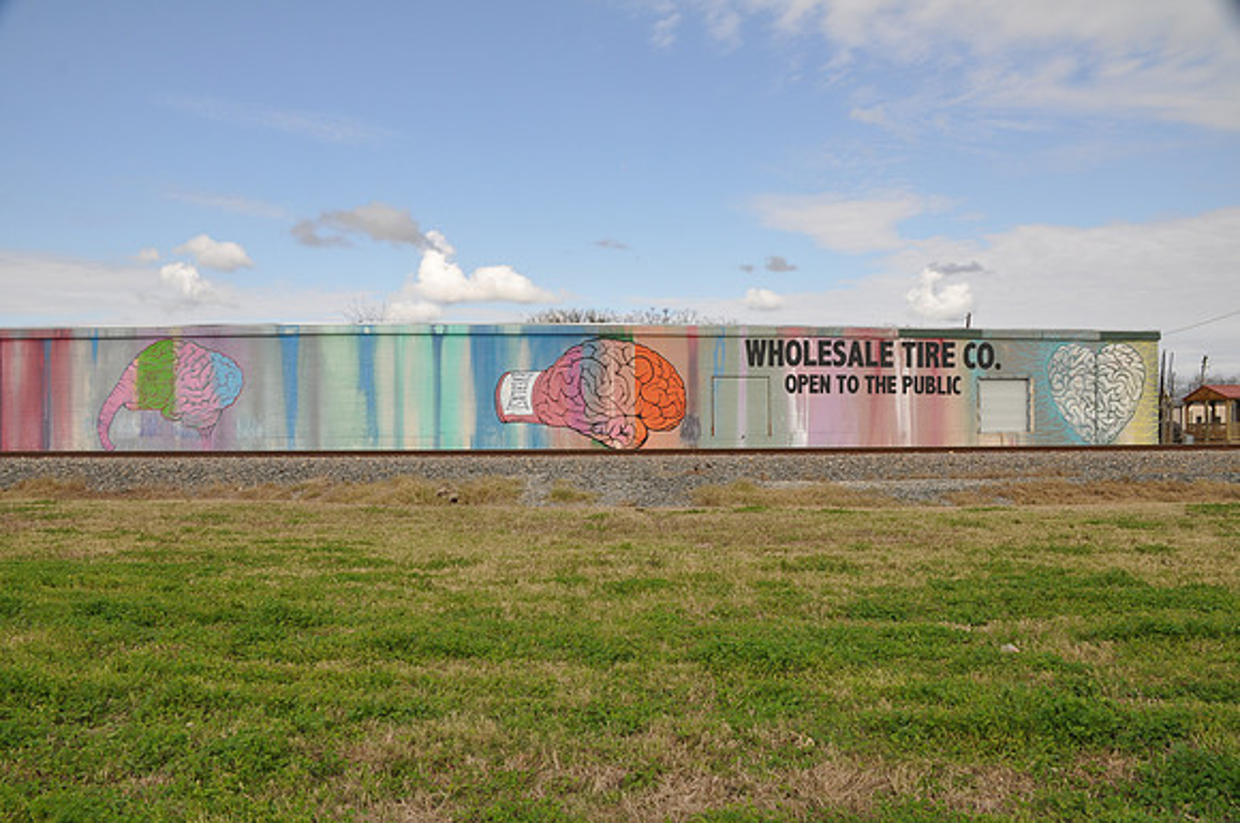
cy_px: 412
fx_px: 1032
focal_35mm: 30
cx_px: 620
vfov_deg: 43.5
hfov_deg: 62.0
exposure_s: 1/125
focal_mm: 20
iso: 200
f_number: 11
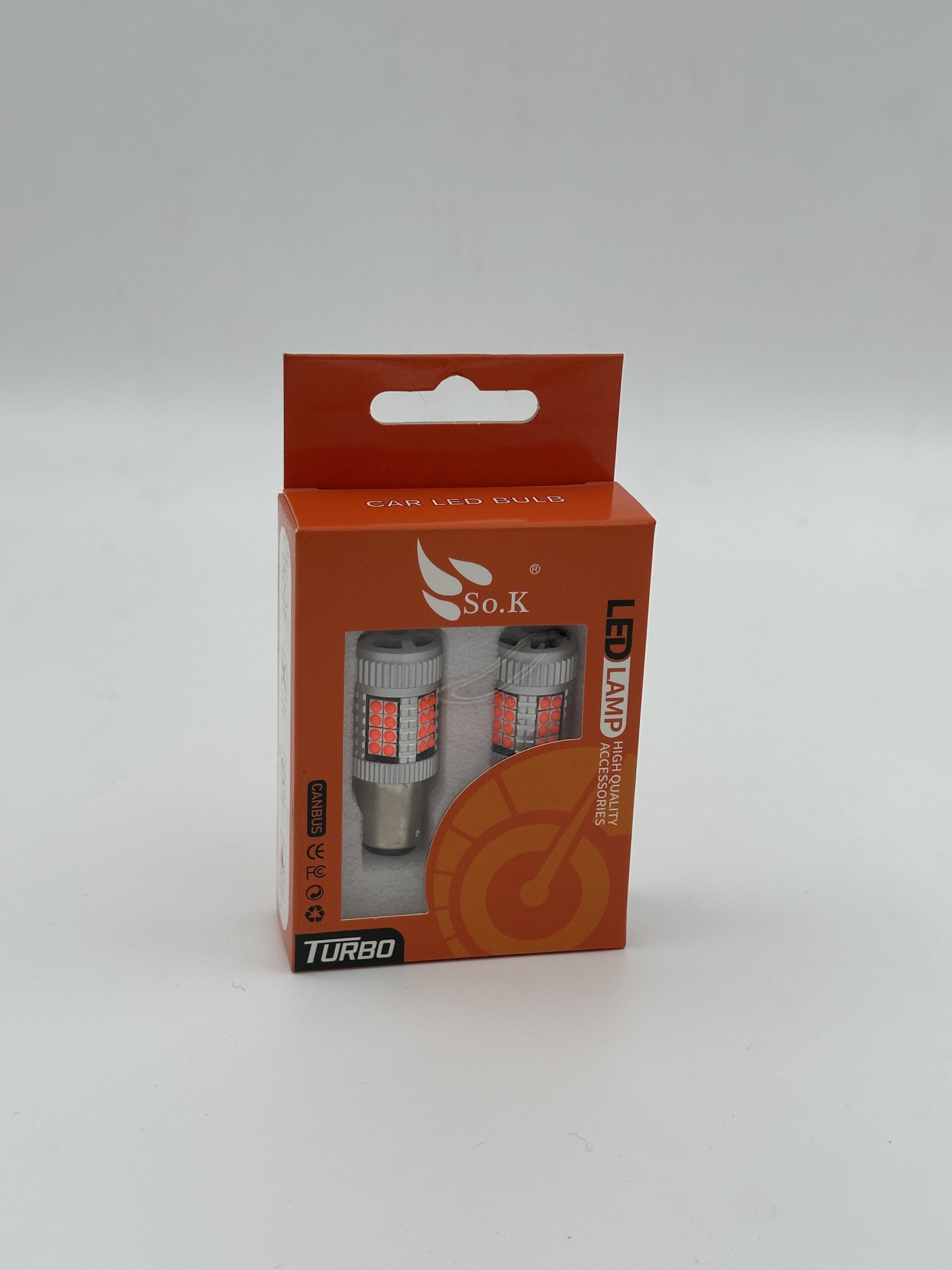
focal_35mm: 48
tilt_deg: -18.2
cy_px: 635
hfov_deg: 30.3
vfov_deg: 39.7
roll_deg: -0.8
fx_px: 1760
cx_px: 476
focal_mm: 6.86
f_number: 1.78
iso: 64
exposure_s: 1/521
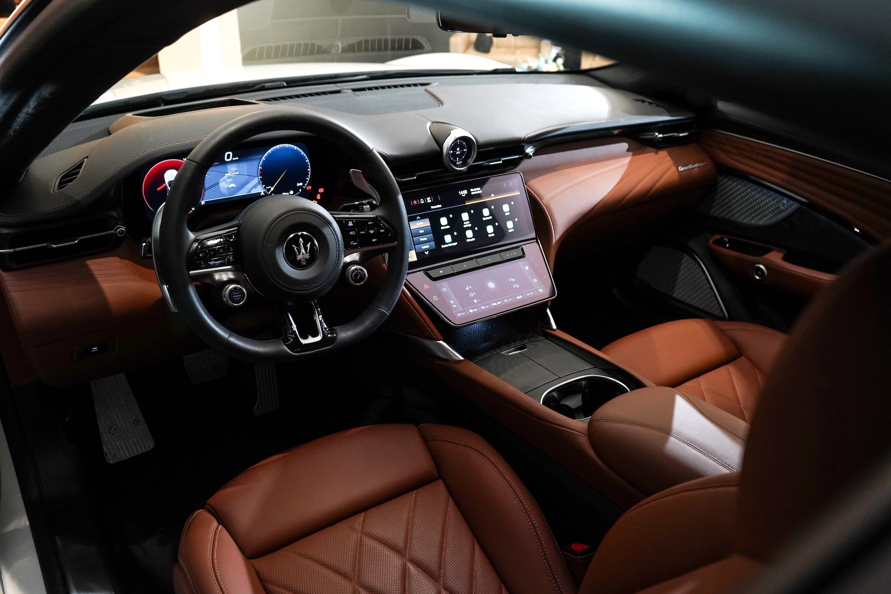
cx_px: 446
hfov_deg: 63.7
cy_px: 297
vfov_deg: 45.0
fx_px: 718
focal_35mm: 29
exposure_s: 1/160
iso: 3200
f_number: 4.5
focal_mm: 29
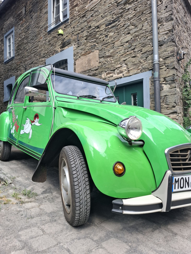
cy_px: 127
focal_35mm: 24
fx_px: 177
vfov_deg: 71.6
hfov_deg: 56.8
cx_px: 92
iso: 50
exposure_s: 1/461
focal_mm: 5.54
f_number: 1.8
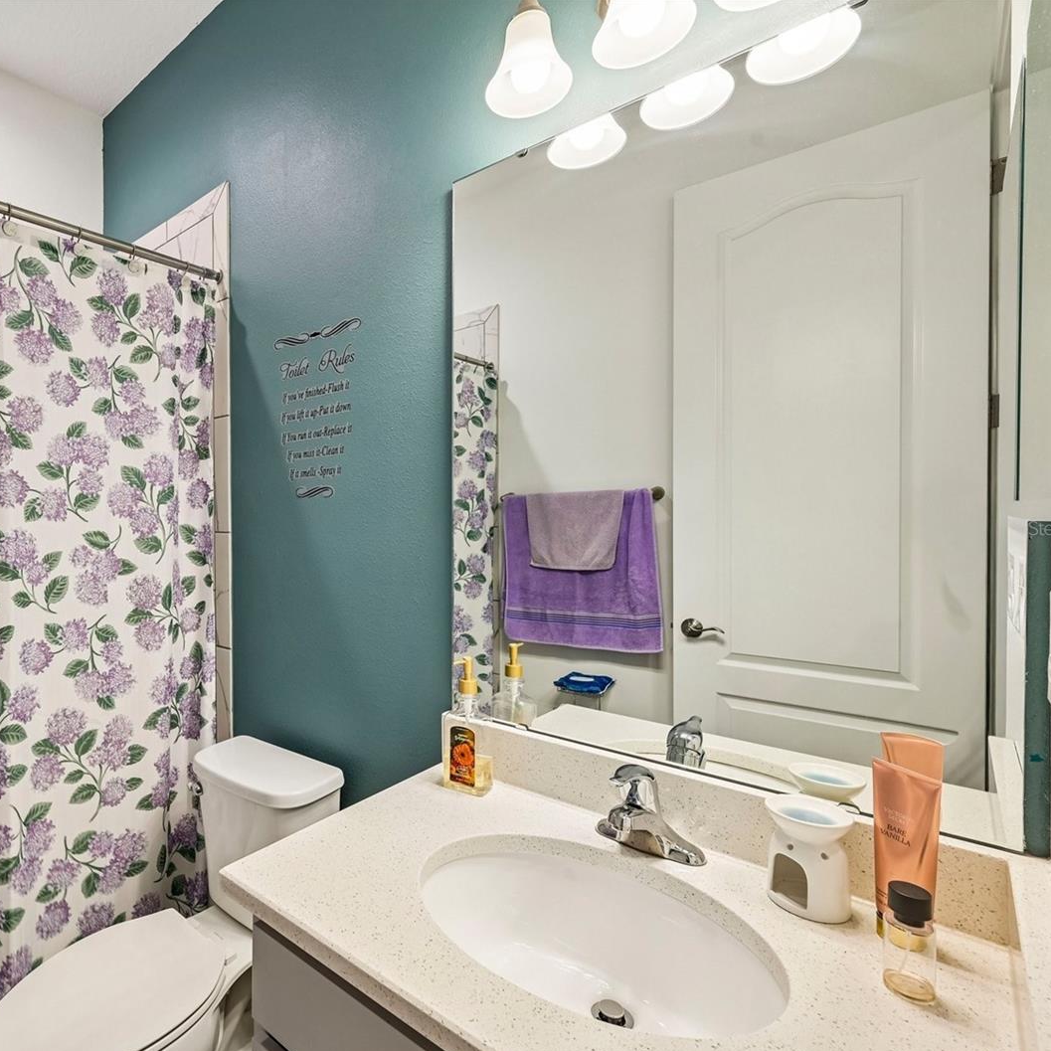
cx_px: 321
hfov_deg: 77.2
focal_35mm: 18
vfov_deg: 80.7
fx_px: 618
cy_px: 528
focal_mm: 14
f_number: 8
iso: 400
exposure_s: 1/20
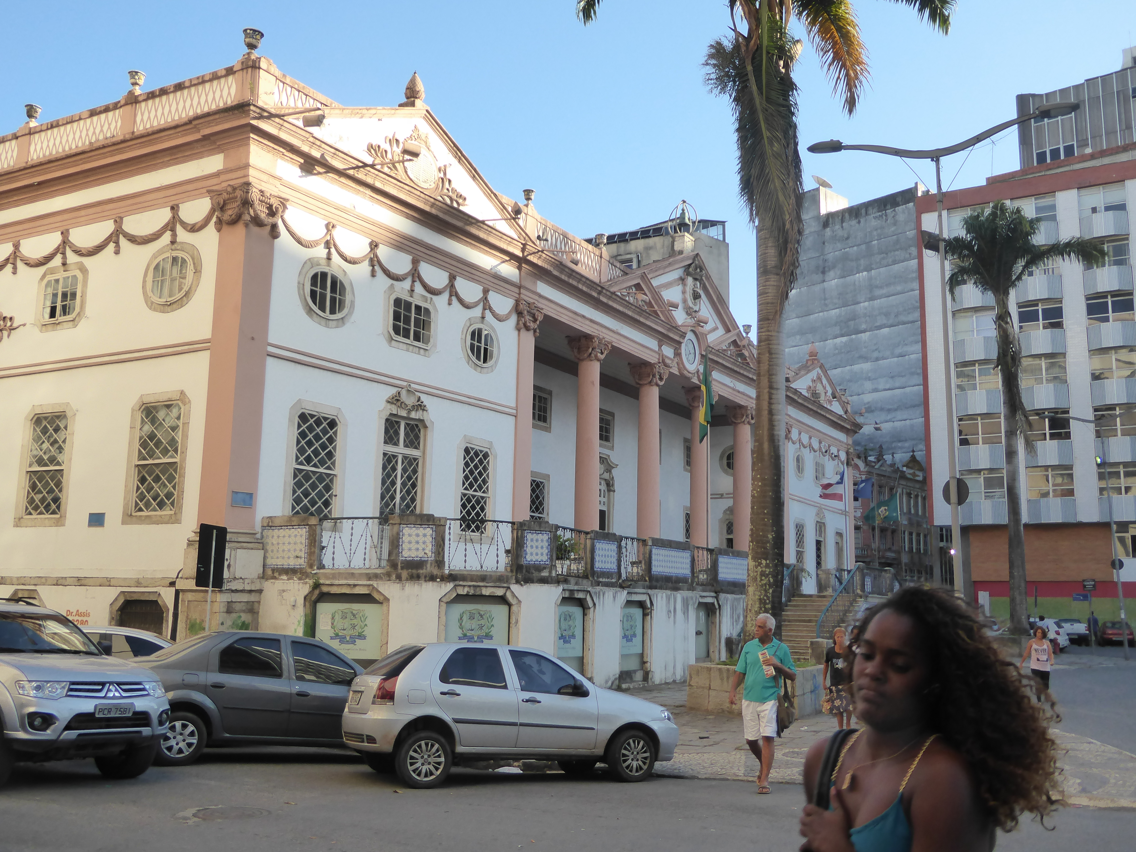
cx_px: 568
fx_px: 1116
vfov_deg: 41.8
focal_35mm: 34
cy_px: 426
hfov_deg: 54.0
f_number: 3.6
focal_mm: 5.8
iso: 160
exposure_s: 1/320
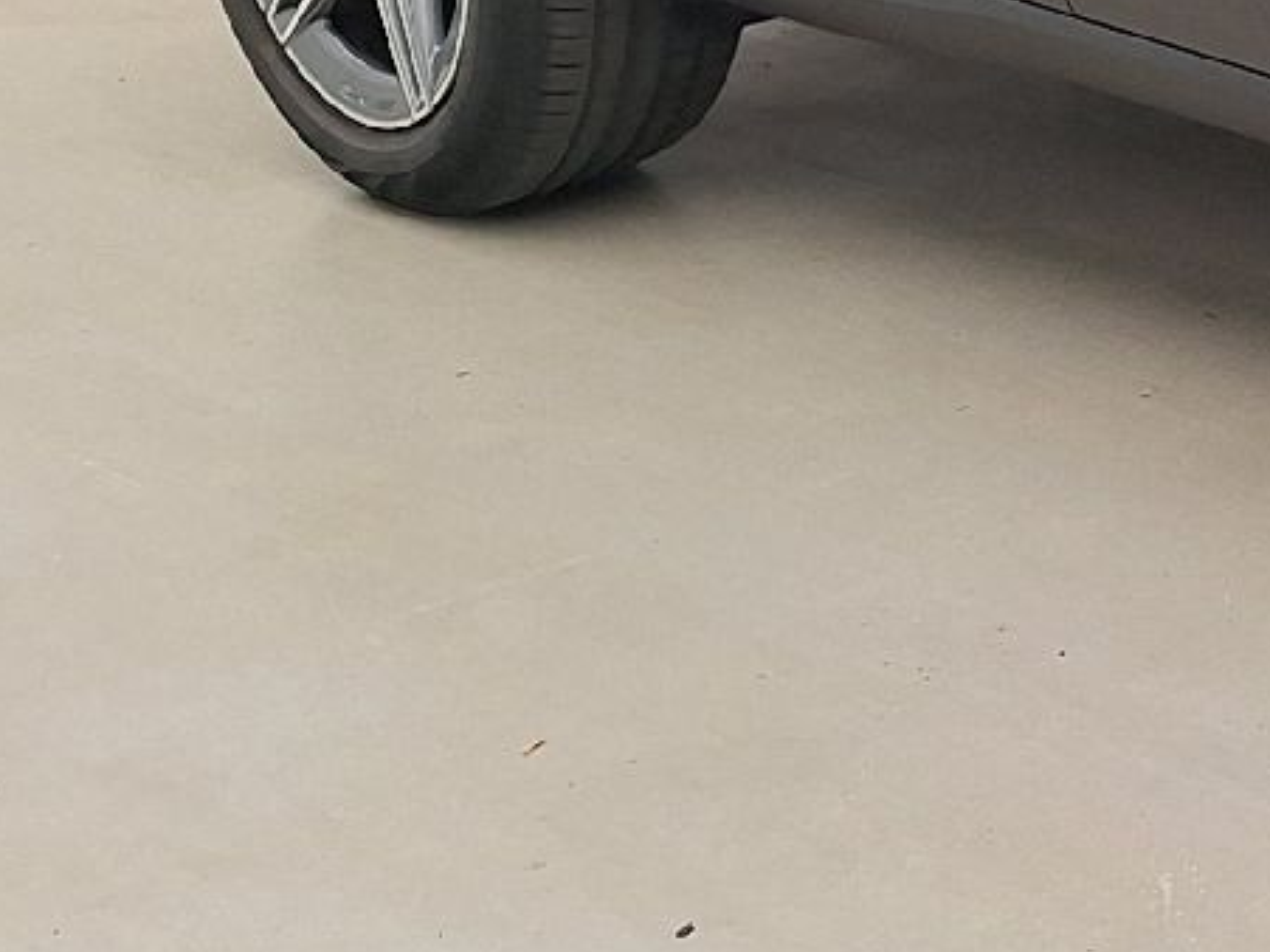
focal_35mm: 98
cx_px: 2371
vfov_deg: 14.3
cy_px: -369
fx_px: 3594
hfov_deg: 16.4
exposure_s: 1/100
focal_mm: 5.54
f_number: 1.8
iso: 50
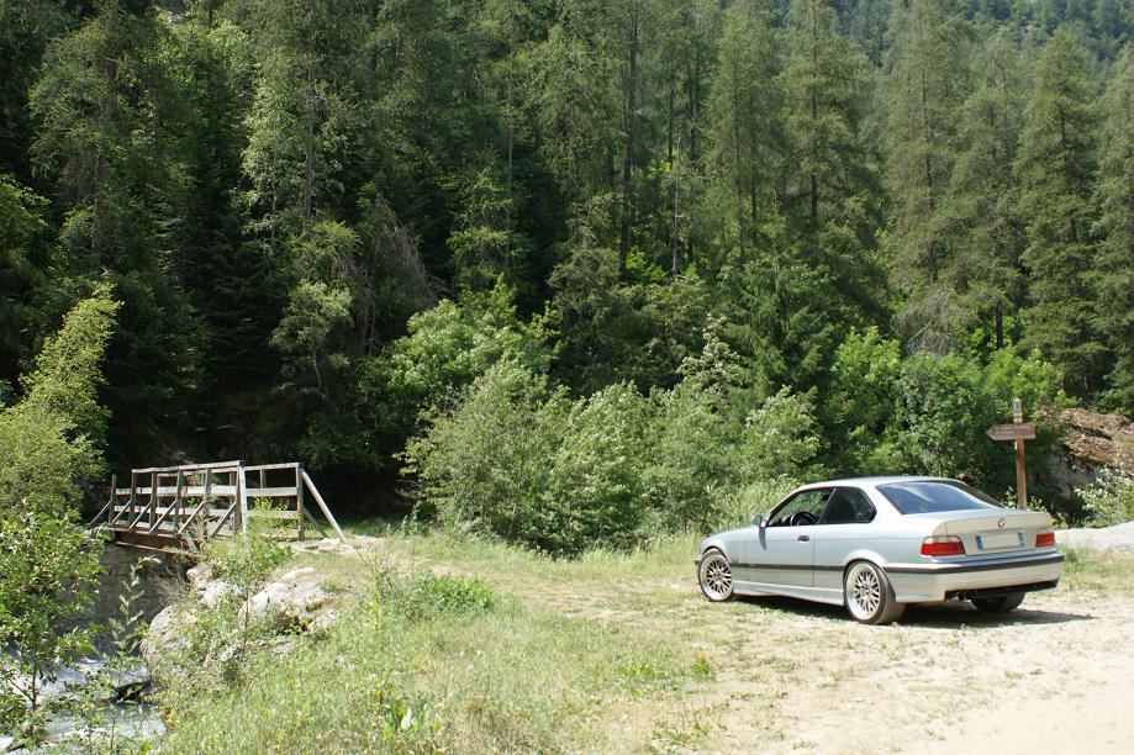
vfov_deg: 36.8
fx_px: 1134
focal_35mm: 36
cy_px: 378
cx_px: 567
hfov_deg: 53.1
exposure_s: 1/250
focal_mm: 24
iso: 100
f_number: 5.6
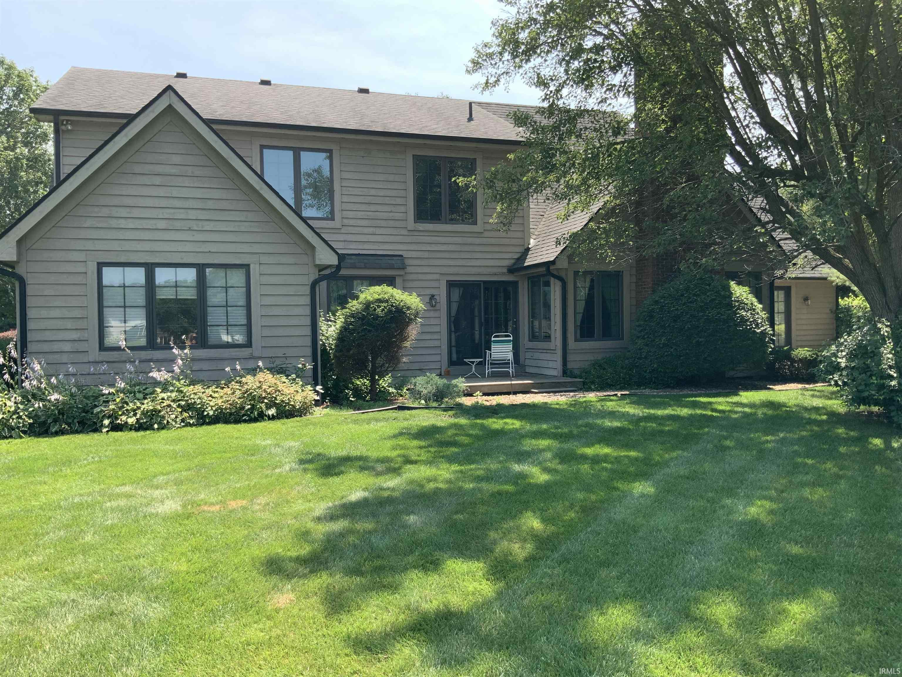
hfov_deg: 61.7
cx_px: 451
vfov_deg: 48.2
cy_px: 338
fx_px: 756
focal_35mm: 29
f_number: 1.8
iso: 16
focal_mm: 3
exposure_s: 1/442
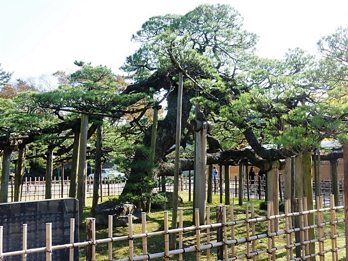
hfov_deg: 52.6
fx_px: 352
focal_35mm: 35
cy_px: 130
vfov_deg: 40.7
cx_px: 174
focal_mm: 6.3
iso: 80
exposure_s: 1/125
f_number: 3.8
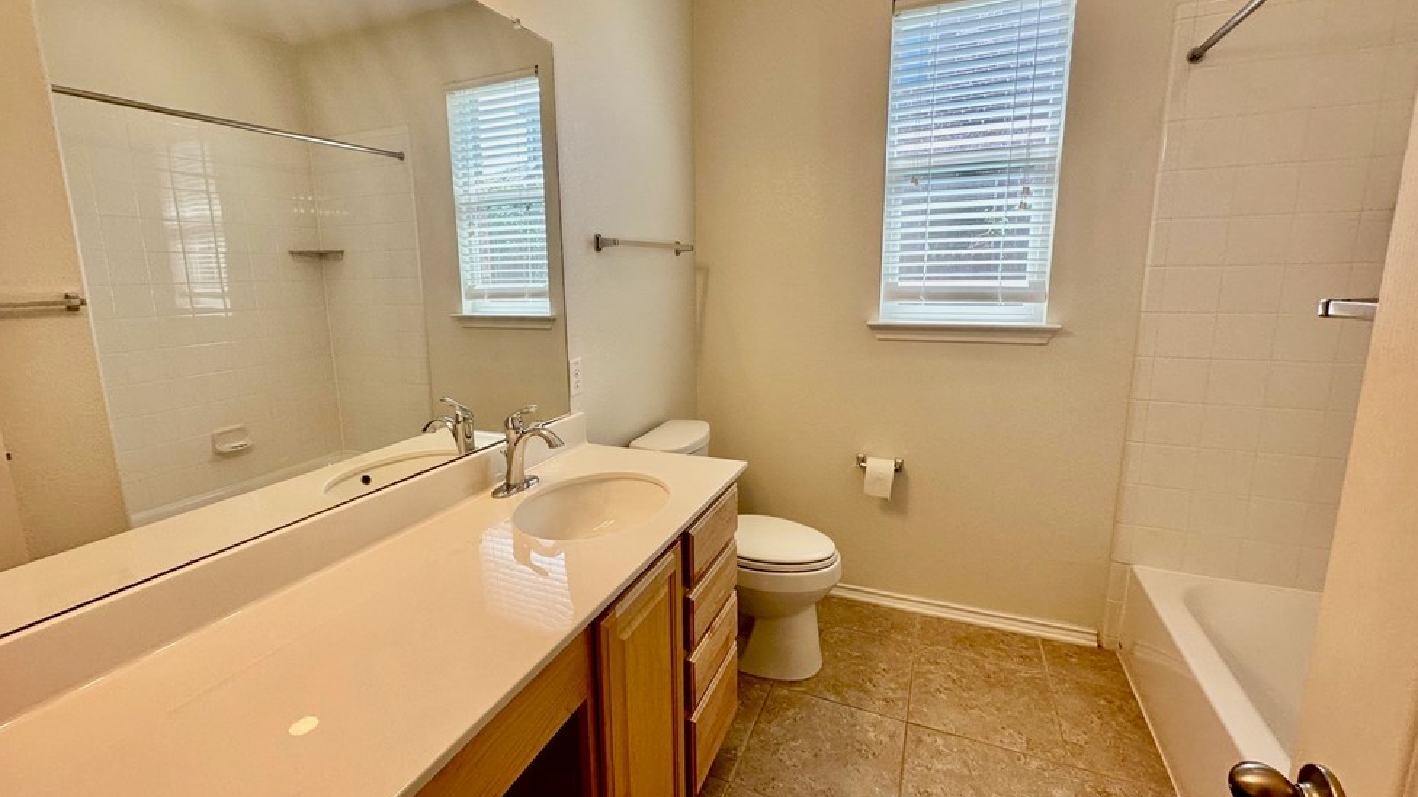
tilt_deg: -10.5
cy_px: 376
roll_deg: +0.8
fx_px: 602
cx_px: 686
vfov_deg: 67.0
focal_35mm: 16
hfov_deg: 99.3
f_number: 2.2
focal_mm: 2.22
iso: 80
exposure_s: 1/120
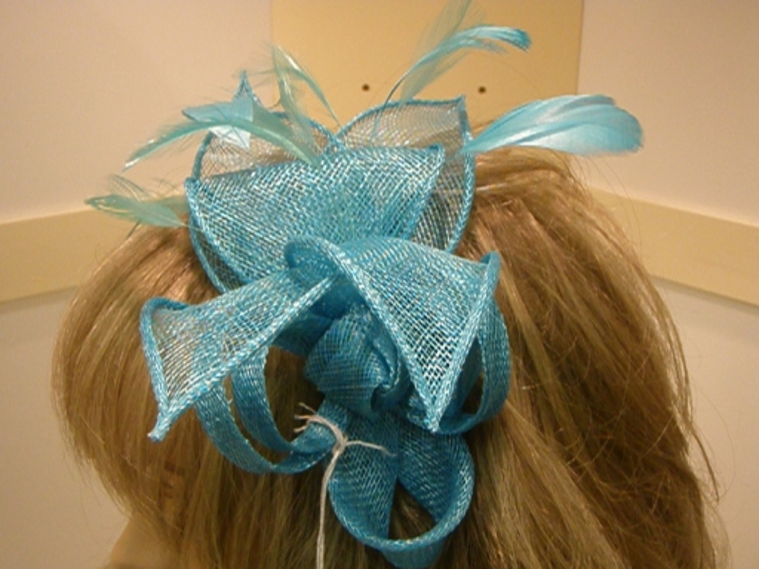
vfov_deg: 28.6
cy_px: 284
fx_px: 1118
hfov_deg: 37.5
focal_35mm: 51
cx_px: 380
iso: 400
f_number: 4
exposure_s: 1/60
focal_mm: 9.1
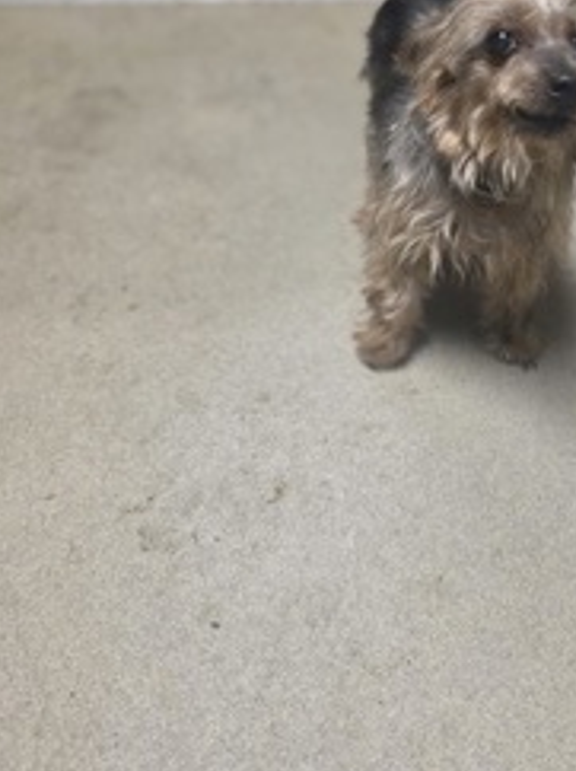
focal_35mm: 40
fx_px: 889
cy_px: 268
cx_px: 450
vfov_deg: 46.2
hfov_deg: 34.9
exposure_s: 1/120
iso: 800
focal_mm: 6.3
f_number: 1.7
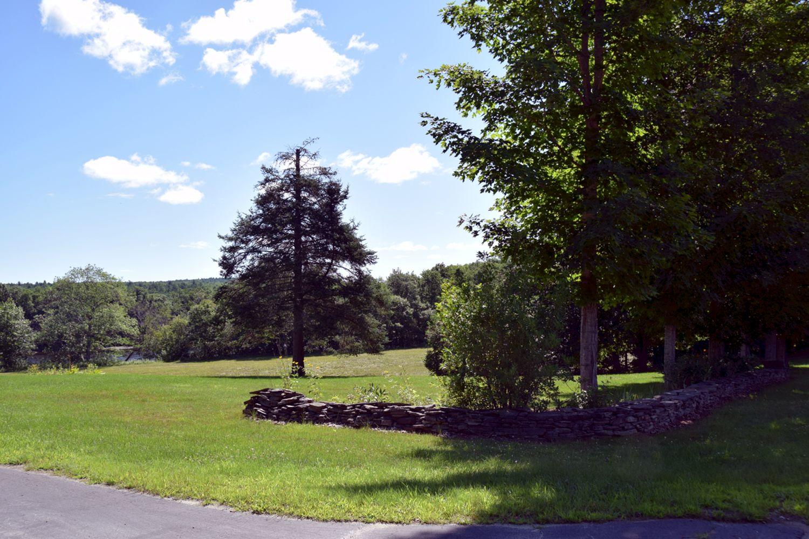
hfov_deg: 57.2
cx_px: 404
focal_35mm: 33
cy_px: 270
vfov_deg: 40.0
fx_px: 742
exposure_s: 1/320
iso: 200
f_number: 9
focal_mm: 22
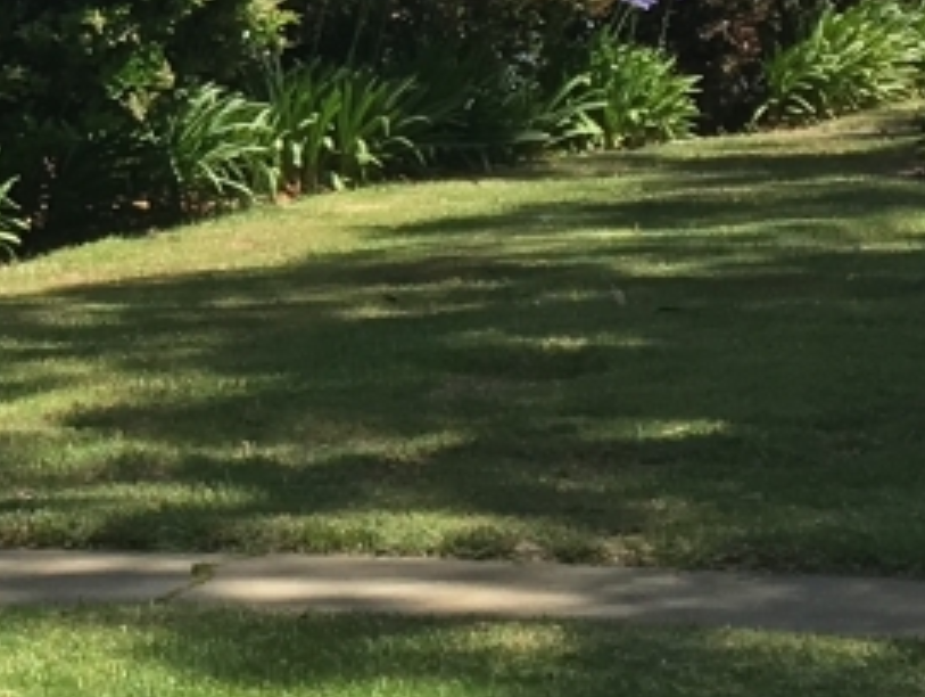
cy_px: -38
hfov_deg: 11.0
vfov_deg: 8.6
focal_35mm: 171
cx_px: -563
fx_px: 4575
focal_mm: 4.15
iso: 25
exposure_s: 1/855
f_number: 2.2
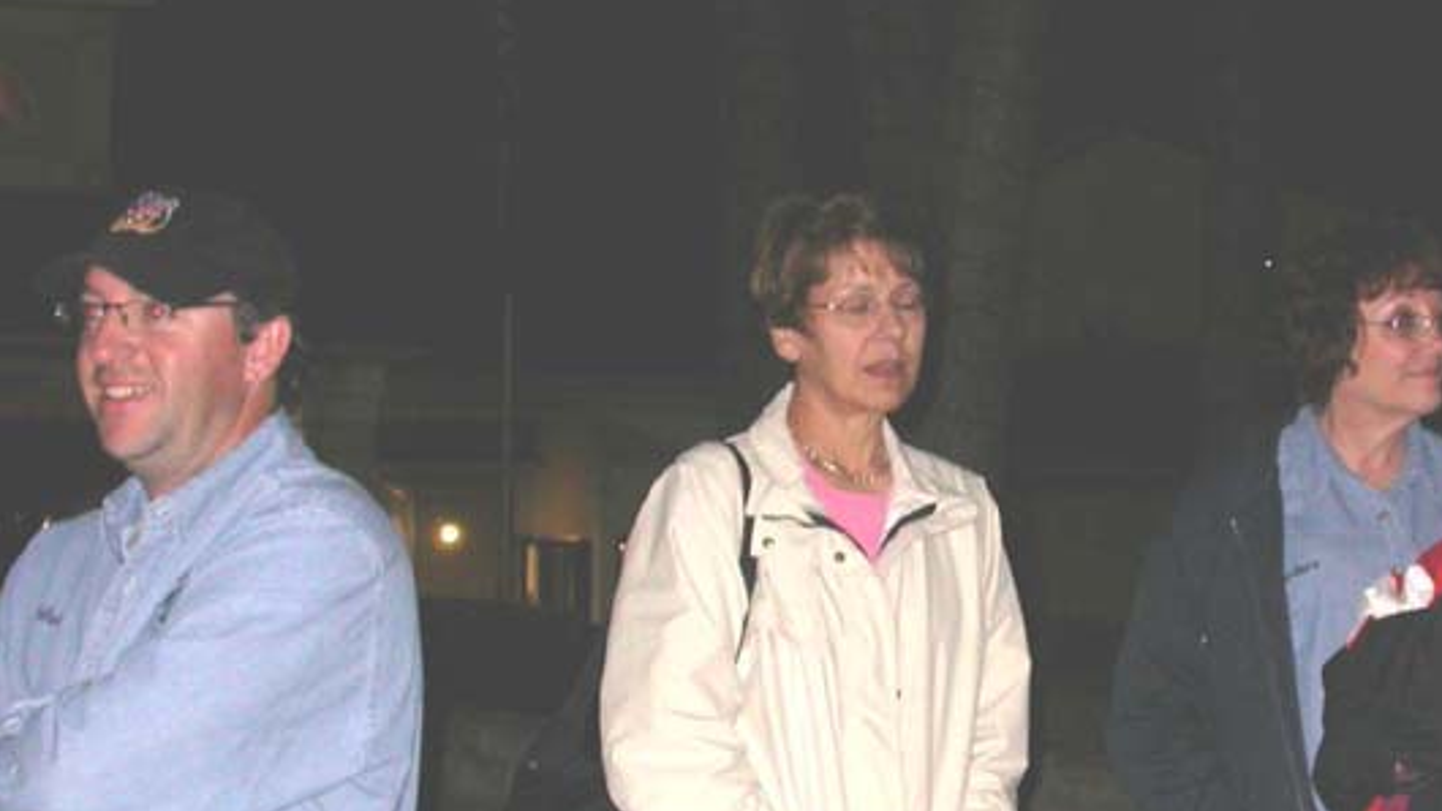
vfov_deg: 15.0
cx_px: 999
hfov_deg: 26.3
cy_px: 664
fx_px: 3059
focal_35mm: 80
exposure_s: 1/60
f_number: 2.6
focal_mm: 7.85
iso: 100
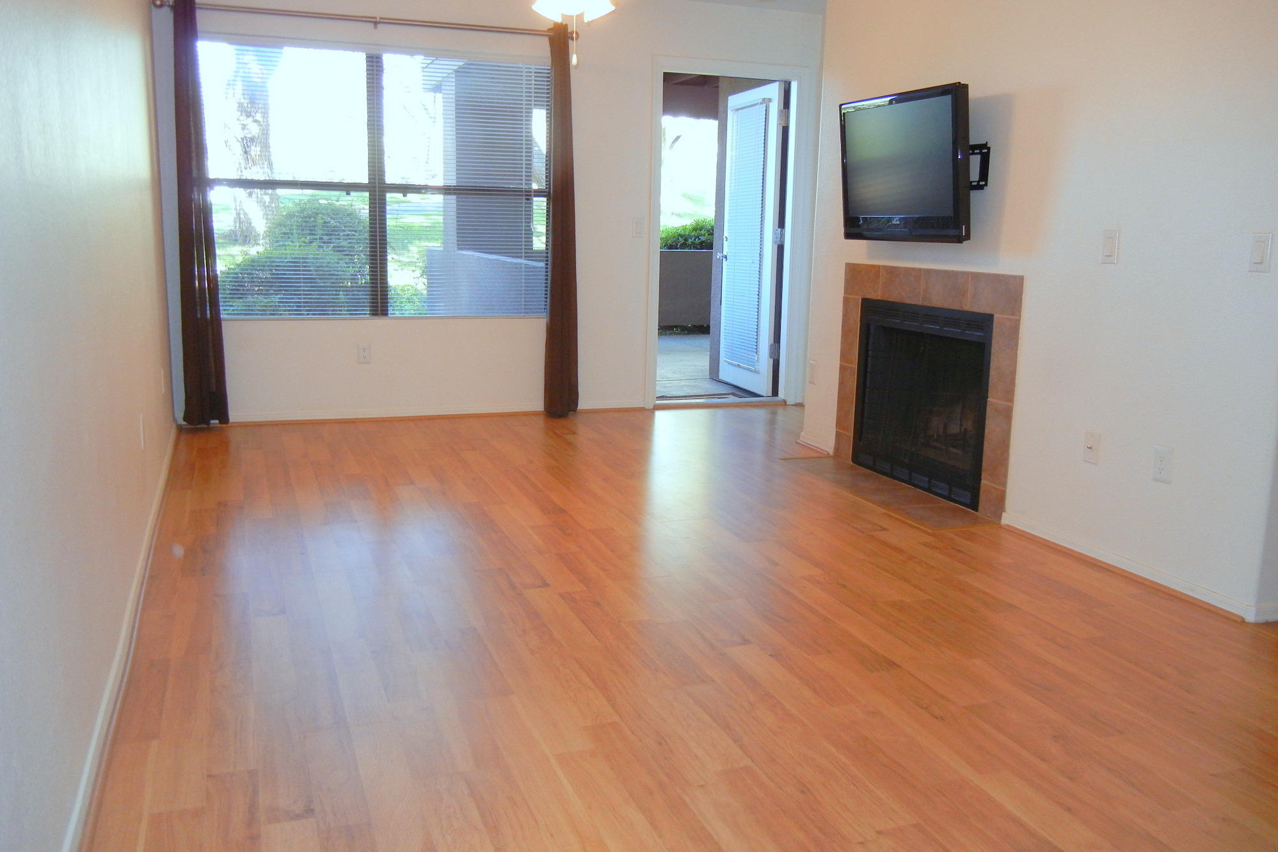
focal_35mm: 32
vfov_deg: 41.1
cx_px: 639
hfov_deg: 58.7
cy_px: 433
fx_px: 1136
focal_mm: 5.4
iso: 195
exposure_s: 1/30
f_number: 3.5
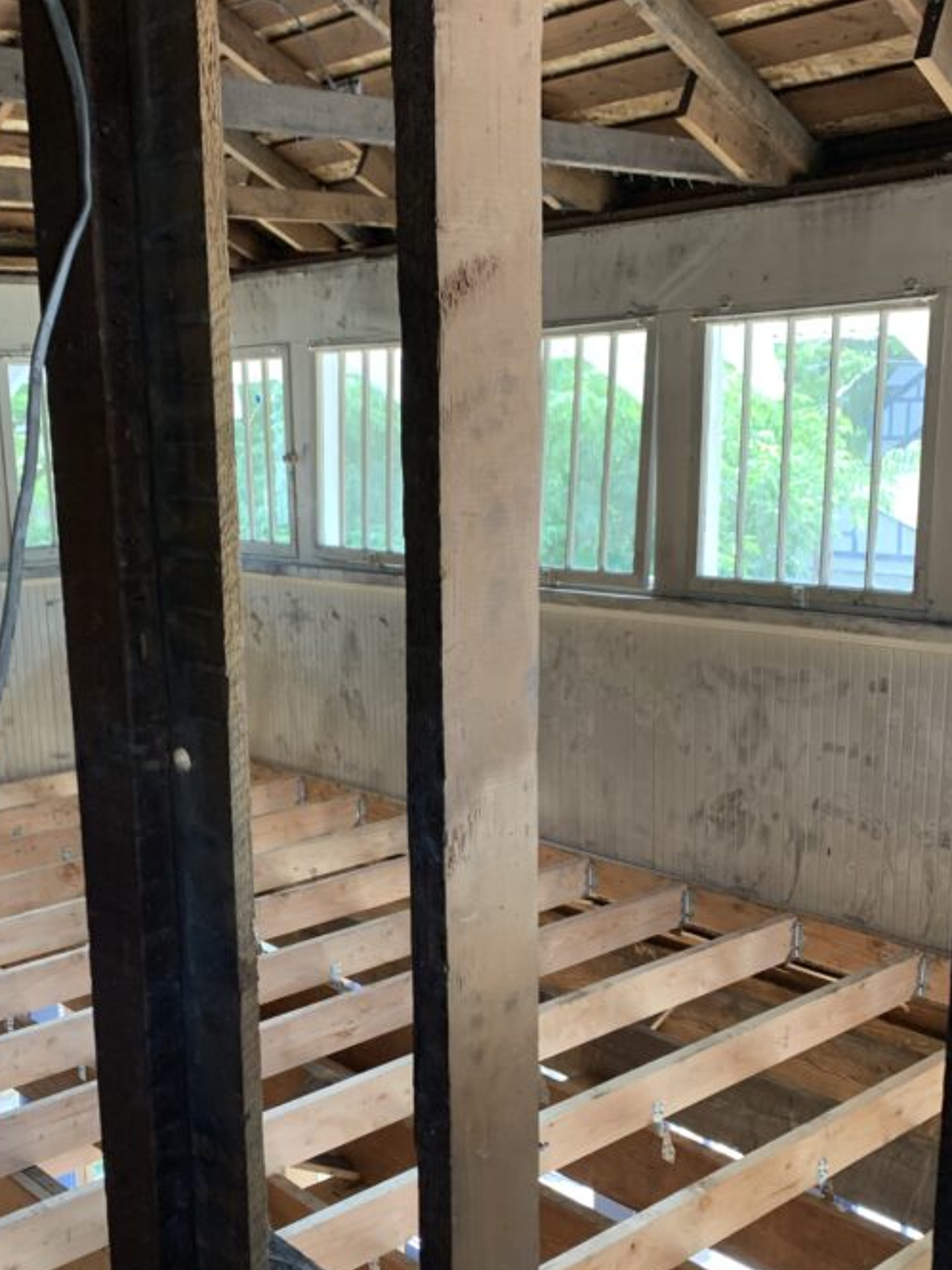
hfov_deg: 35.7
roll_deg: +2.4
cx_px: 345
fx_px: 1468
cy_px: 791
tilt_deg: -14.4
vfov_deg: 46.4
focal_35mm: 40
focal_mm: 4.25
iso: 100
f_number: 1.8
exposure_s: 1/65
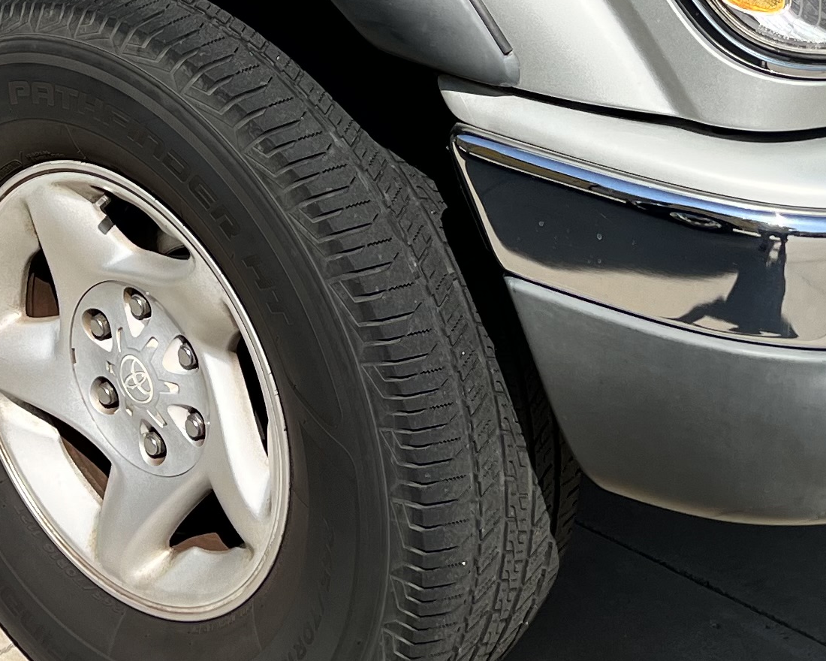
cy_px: -99
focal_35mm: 93
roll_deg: -0.5
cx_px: 91
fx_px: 2274
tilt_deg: -17.4
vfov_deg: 16.0
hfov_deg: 20.2
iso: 50
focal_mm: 5.7
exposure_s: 1/5076
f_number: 1.5
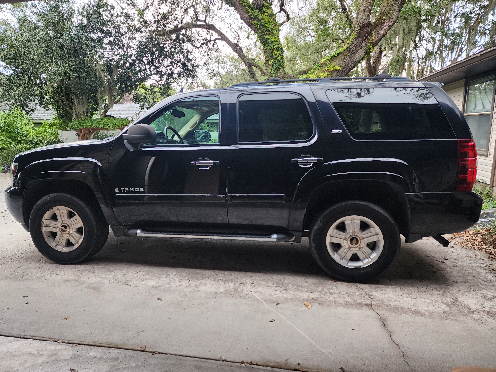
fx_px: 330
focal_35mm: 23
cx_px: 248
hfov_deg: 73.9
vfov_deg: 58.9
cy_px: 186
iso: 125
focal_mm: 6.4
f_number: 1.8
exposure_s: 1/100
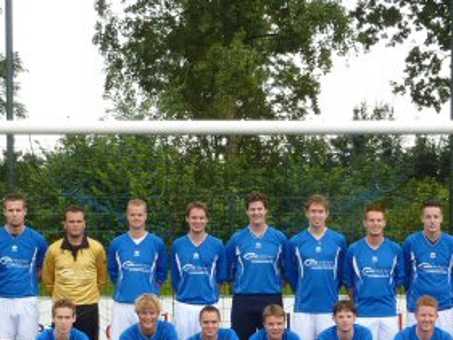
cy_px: 296
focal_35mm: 96
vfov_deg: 15.3
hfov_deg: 20.4
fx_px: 1257
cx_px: 231
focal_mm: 7.3
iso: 80
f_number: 3.7
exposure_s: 1/40
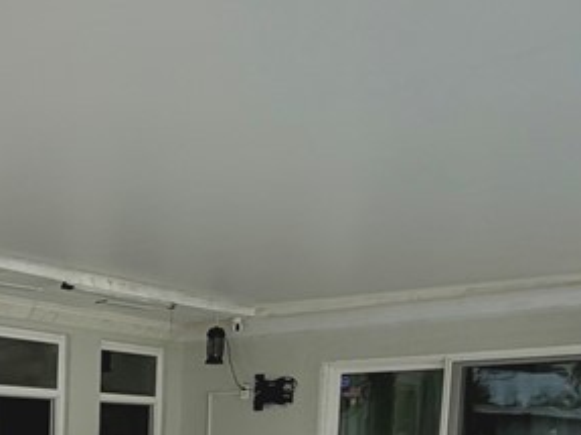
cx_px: -85
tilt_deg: -4.6
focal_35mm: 50
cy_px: 516
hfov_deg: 32.7
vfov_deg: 26.1
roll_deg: -0.4
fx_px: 839
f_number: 2.2
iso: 80
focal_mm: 2.22
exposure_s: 1/121
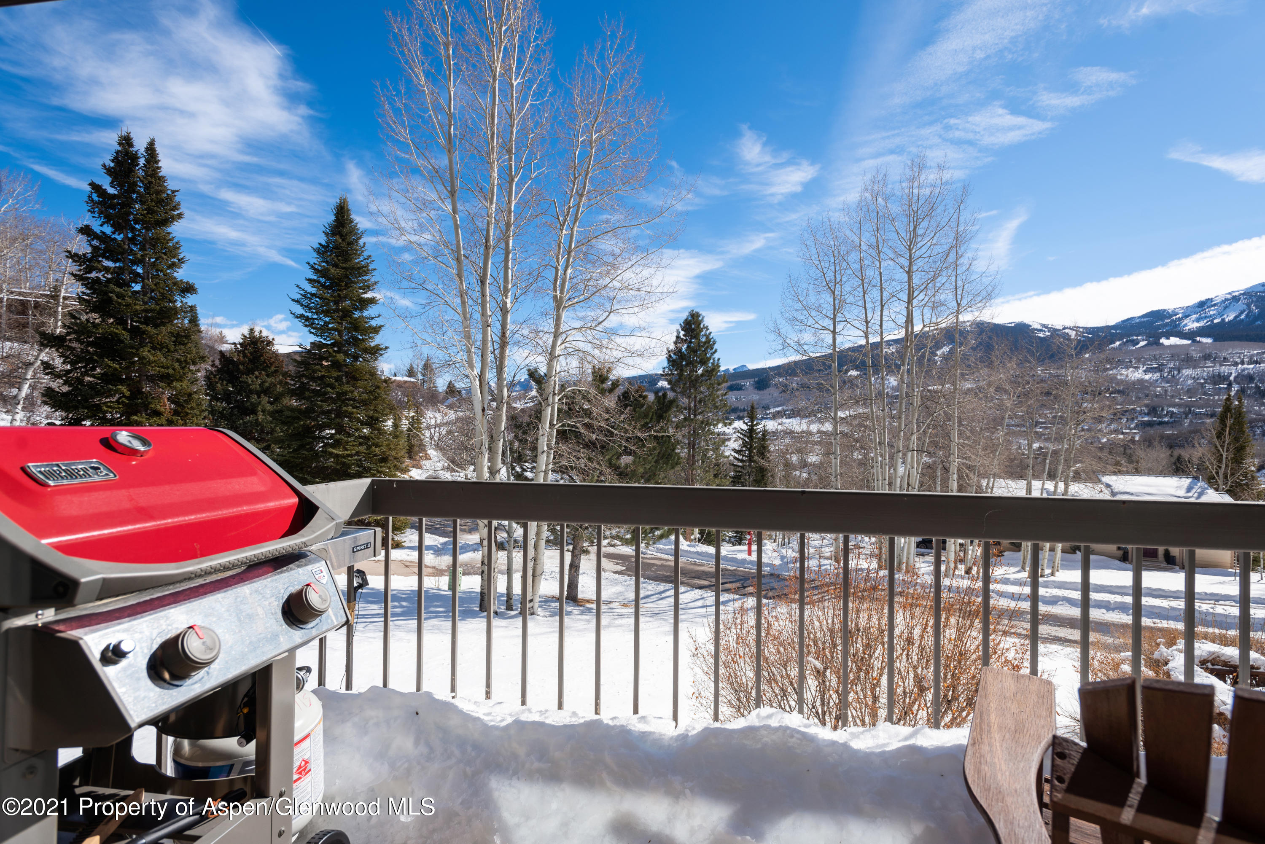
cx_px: 632
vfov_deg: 70.5
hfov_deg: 93.3
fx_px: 597
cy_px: 422
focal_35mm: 17
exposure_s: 1/500
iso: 100
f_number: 7.1
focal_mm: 17
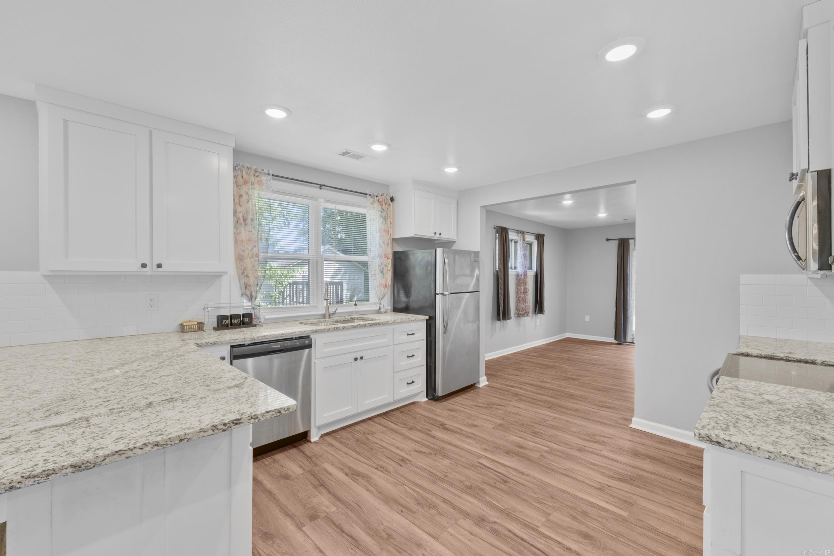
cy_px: 278
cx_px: 417
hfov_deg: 100.4
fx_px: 347
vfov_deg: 77.3
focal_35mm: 15
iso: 200
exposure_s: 1/2
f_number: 9
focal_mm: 10
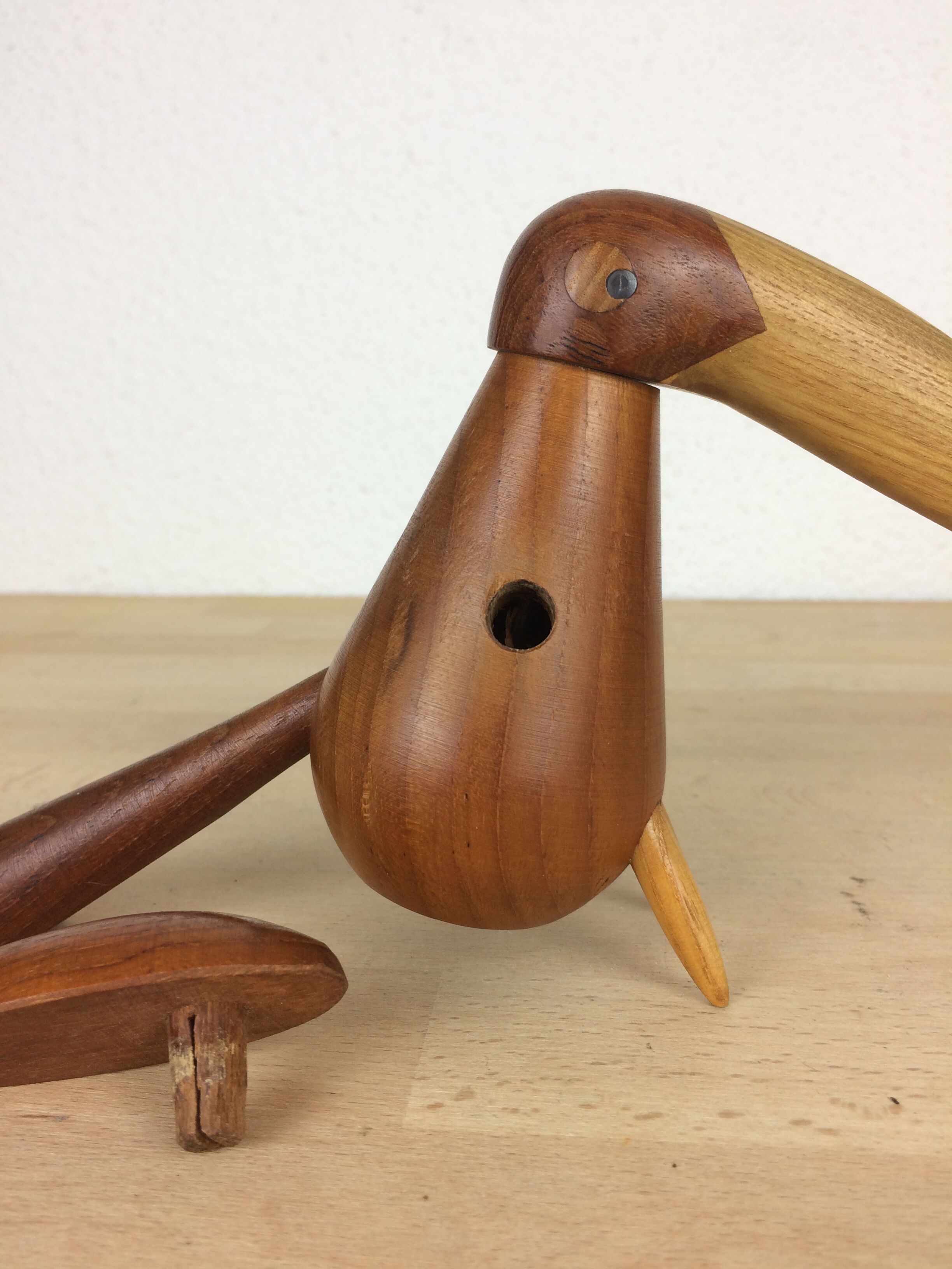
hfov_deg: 48.2
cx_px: 476
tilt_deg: -10.9
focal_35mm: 29
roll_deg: +1.8
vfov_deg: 61.7
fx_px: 1063
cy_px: 634
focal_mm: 4.15
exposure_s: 1/50
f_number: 2.2
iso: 32
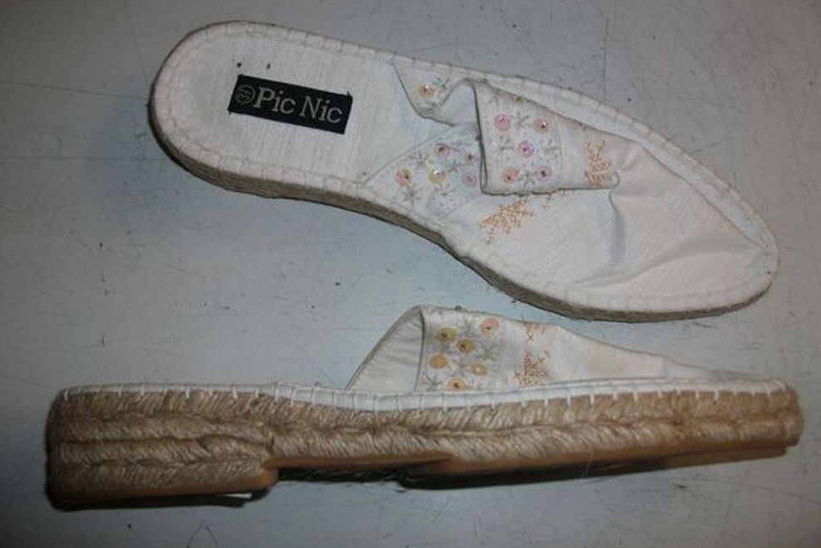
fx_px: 775
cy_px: 255
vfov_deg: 38.9
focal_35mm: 34
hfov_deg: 55.8
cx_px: 416
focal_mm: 5.7
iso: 80
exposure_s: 1/40
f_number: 2.9
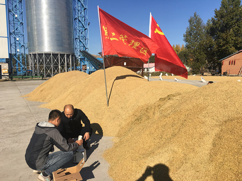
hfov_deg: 61.7
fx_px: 203
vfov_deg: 48.2
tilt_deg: -4.8
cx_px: 121
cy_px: 90
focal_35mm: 29
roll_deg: +1.2
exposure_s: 1/1832
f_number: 2.2
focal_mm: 4.15
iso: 25
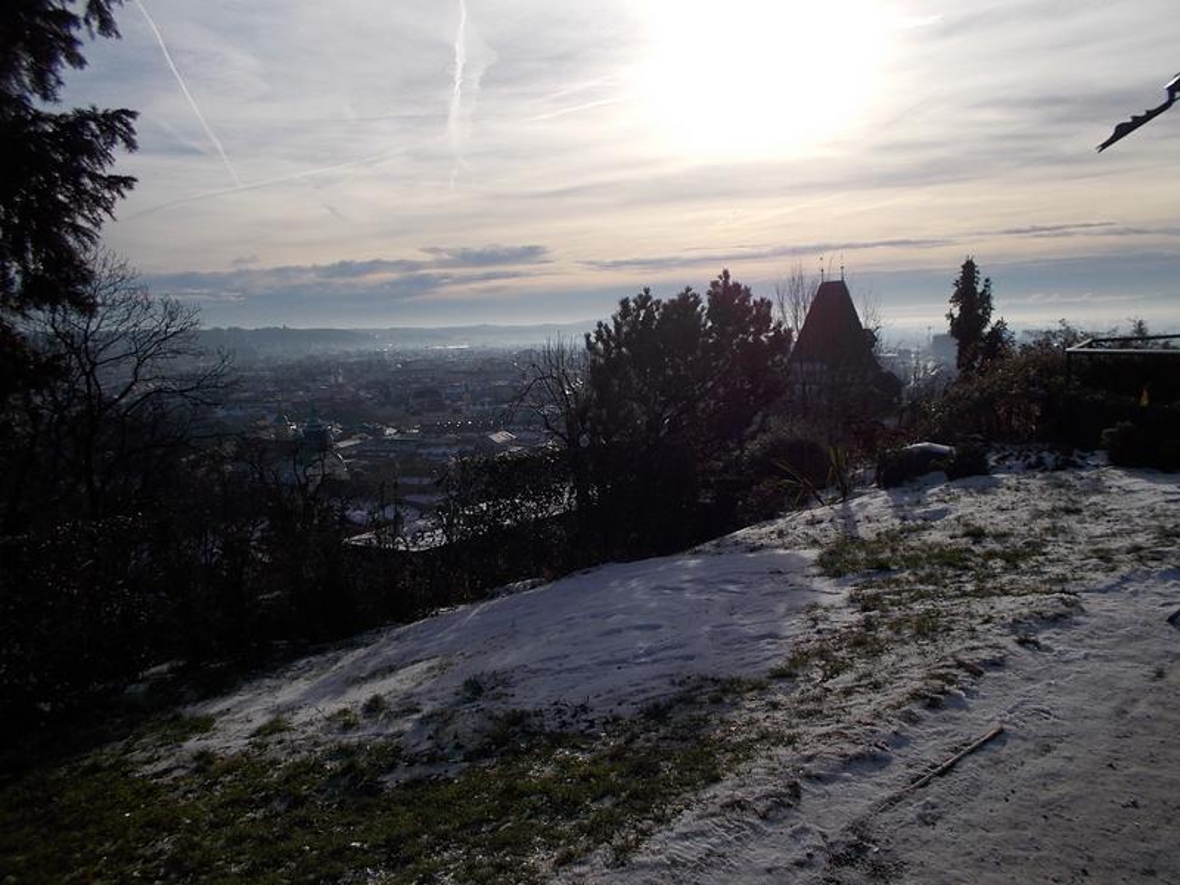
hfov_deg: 61.7
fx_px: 989
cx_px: 590
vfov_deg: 48.2
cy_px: 442
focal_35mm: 29
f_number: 9.3
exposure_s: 1/320
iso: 80
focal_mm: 4.1
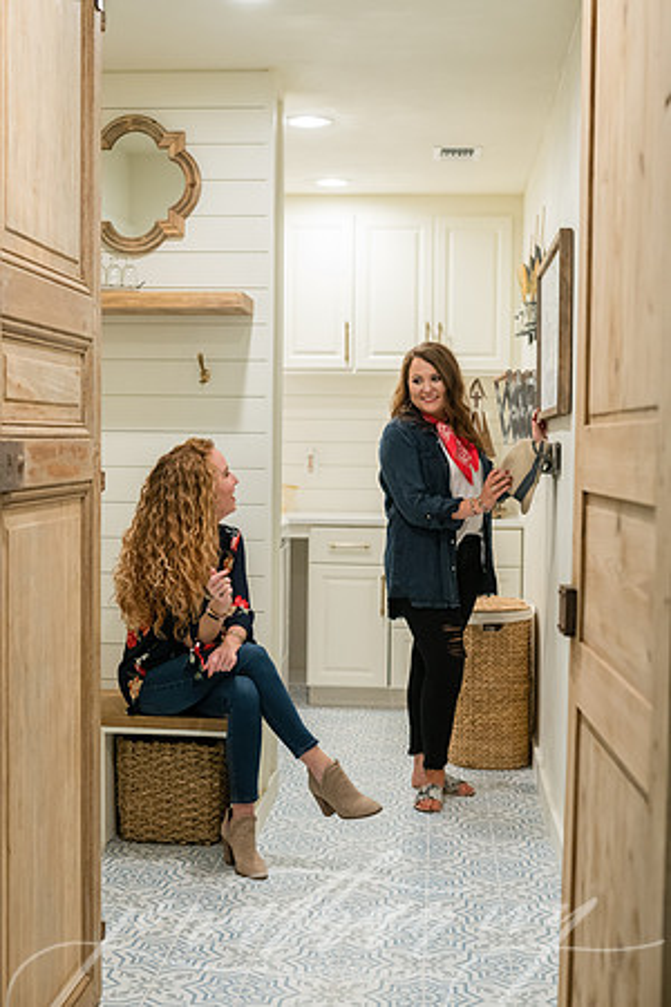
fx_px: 1398
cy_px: 504
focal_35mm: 50
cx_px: 336
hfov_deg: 27.0
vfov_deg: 39.6
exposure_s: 1/60
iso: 1600
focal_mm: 50
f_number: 5.6
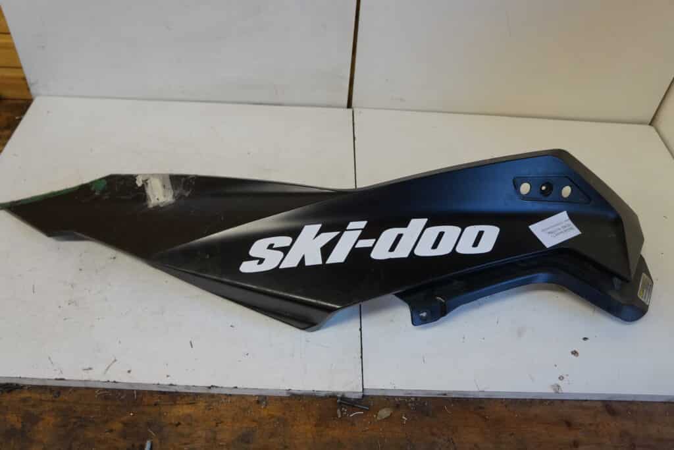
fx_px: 562
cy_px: 225
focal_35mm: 30
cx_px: 337
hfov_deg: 61.9
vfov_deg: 43.6
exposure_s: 1/60
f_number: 4
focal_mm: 20
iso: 800
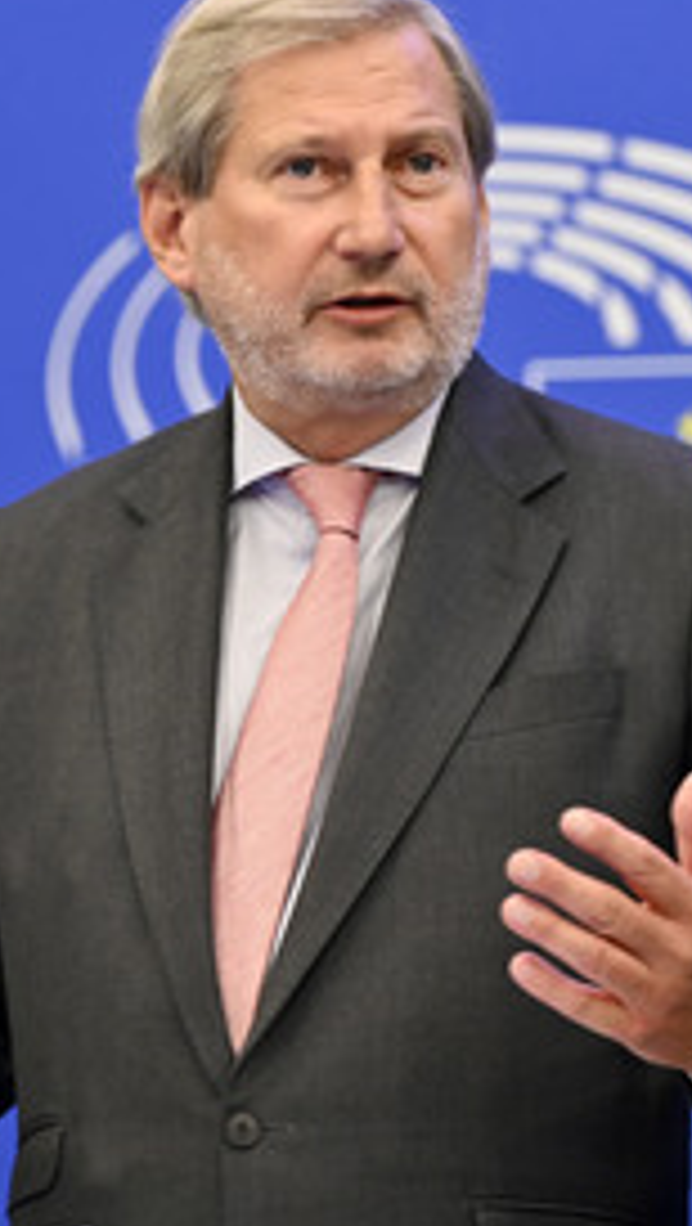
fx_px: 8431
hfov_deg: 4.7
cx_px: 330
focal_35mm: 259
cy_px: 570
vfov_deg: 8.3
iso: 2000
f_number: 2.8
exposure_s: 1/320
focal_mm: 150
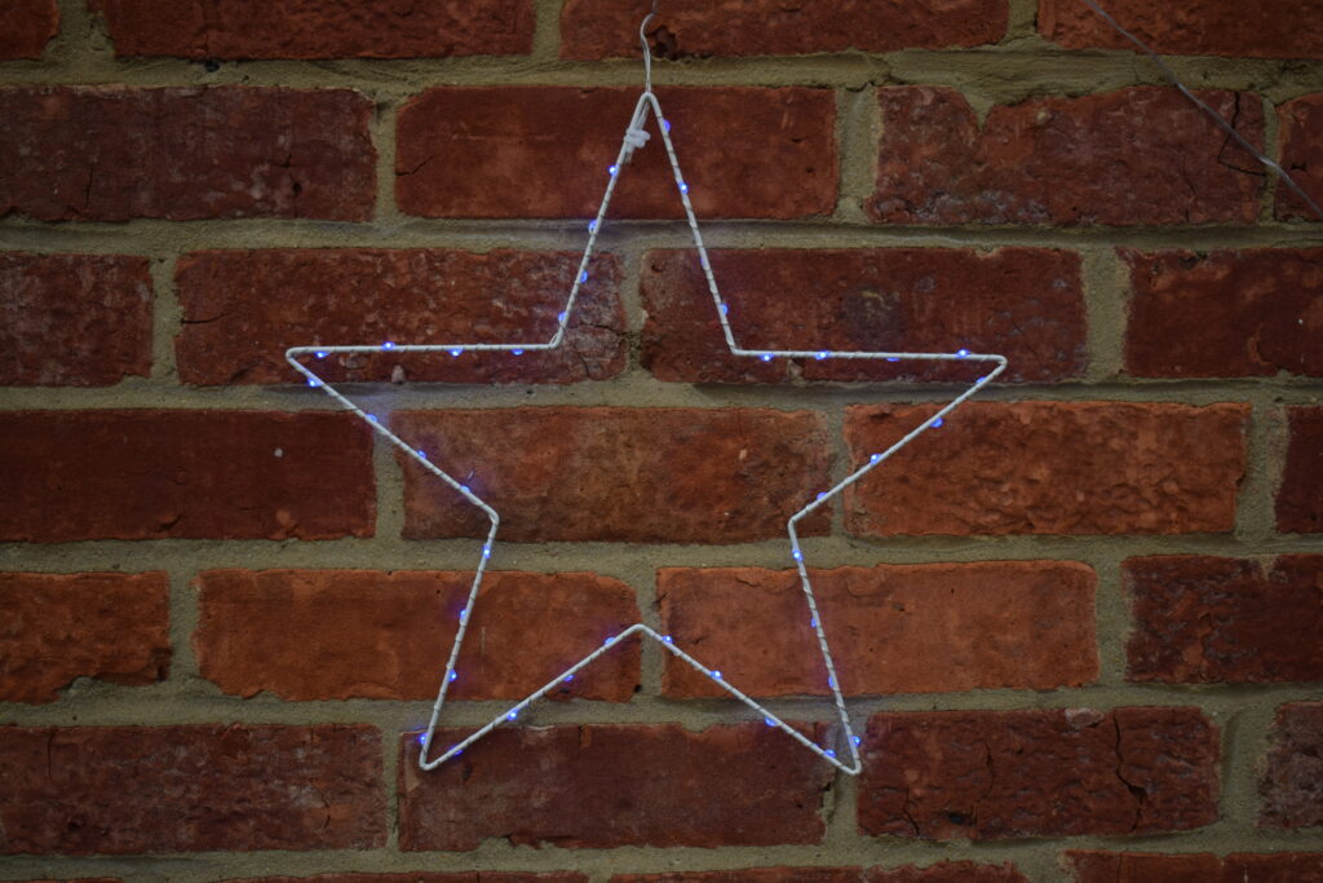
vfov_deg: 29.0
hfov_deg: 42.3
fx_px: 1709
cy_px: 442
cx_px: 662
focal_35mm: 46
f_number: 4.2
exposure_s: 1/400
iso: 125
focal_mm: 31
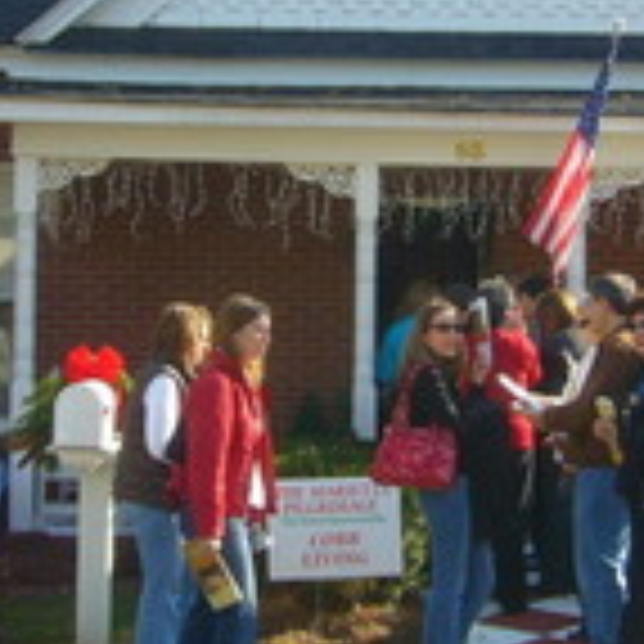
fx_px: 1747
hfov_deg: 20.9
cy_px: 234
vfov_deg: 20.8
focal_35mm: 83
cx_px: 345
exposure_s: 1/100
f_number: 5.6
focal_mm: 5.8
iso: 80
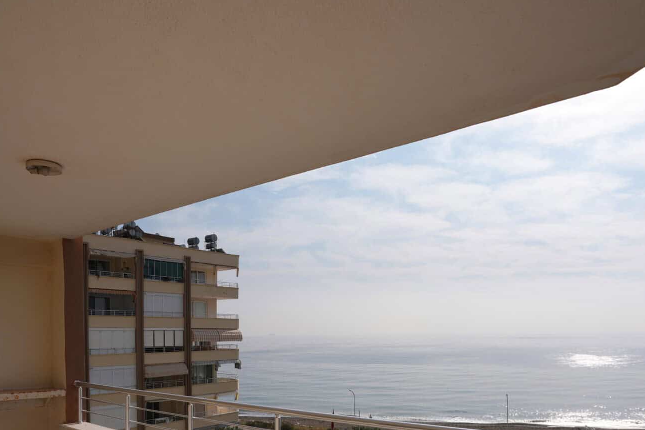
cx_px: 347
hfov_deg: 67.3
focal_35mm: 27
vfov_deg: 45.8
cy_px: 337
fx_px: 484
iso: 100
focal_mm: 17
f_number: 8
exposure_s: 1/640
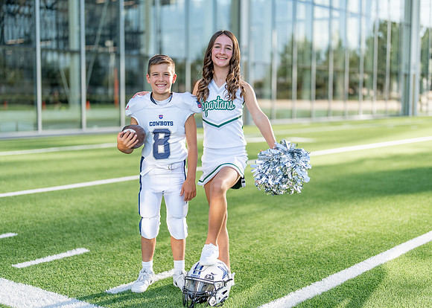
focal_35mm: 54
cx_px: 216
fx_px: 665
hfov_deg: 36.0
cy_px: 154
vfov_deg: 26.1
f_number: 1.2
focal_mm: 50
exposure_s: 1/2500
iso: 100
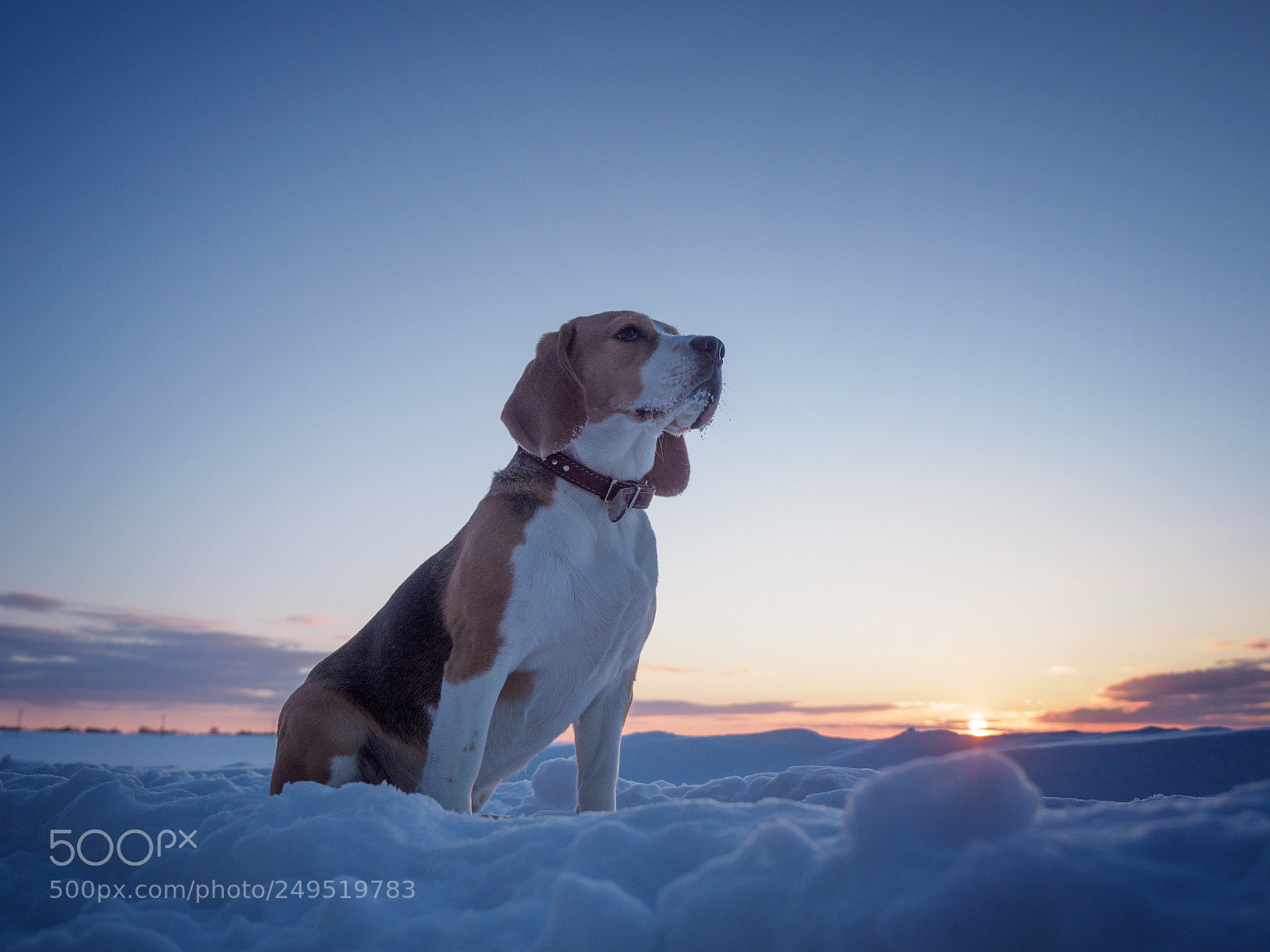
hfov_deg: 63.4
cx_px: 635
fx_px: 1027
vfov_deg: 49.7
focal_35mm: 28
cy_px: 476
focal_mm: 14
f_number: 2.8
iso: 200
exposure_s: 1/1250
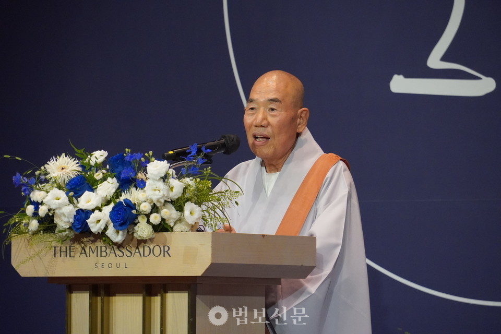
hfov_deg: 6.9
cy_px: 167
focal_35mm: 300
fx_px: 4175
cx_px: 250
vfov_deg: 4.6
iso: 4000
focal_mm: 200
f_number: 6.3
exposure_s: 1/320
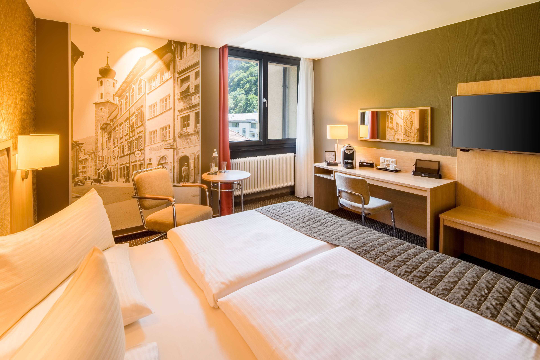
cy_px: 180
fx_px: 255
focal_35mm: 17
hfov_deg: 93.3
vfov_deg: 70.5
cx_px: 270
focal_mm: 17
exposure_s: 1/1250
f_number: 11
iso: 400
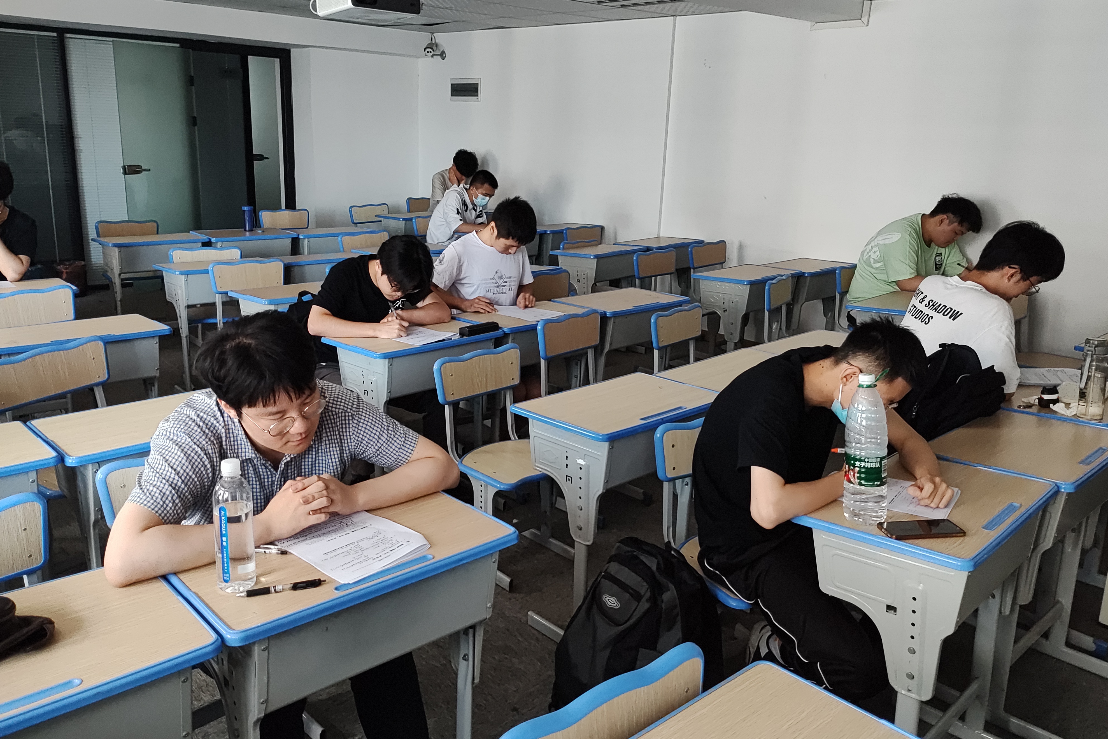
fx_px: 862
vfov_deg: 46.4
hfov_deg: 65.5
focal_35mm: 28
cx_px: 559
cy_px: 339
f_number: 1.8
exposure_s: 1/120
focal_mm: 4.26
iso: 3613
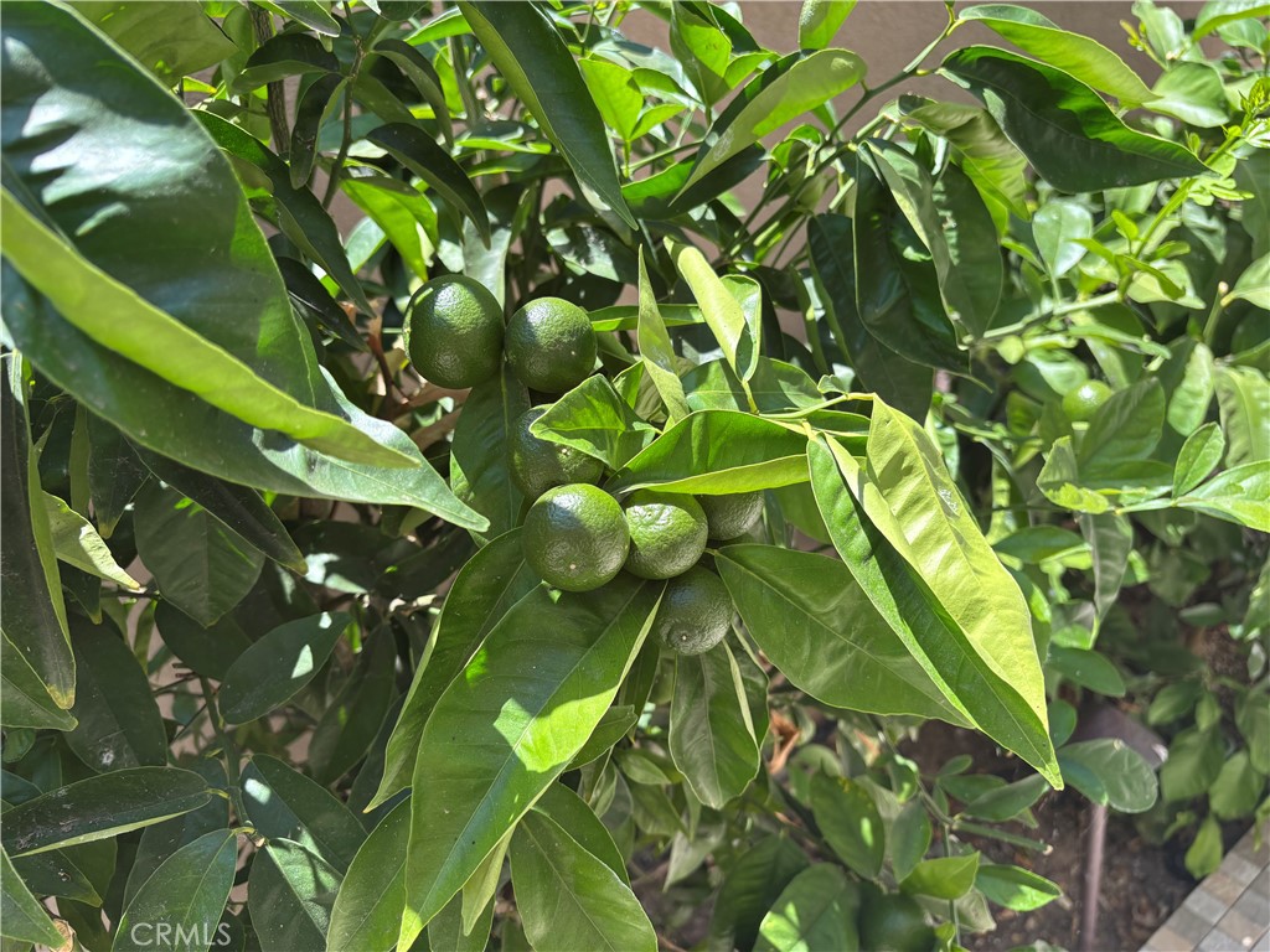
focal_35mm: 26
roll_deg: +6.4
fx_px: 954
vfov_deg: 53.1
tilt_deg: -27.3
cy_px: 476
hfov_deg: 67.3
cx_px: 635
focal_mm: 5.96
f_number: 1.6
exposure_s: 1/544
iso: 50
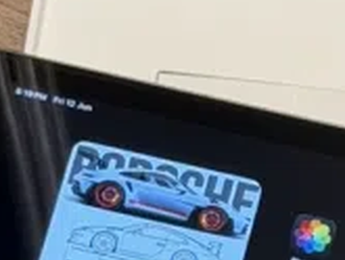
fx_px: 1855
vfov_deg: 8.0
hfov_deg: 10.5
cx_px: 349
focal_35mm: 186
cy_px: 237
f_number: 1.78
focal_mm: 6.76
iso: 64
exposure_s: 1/100
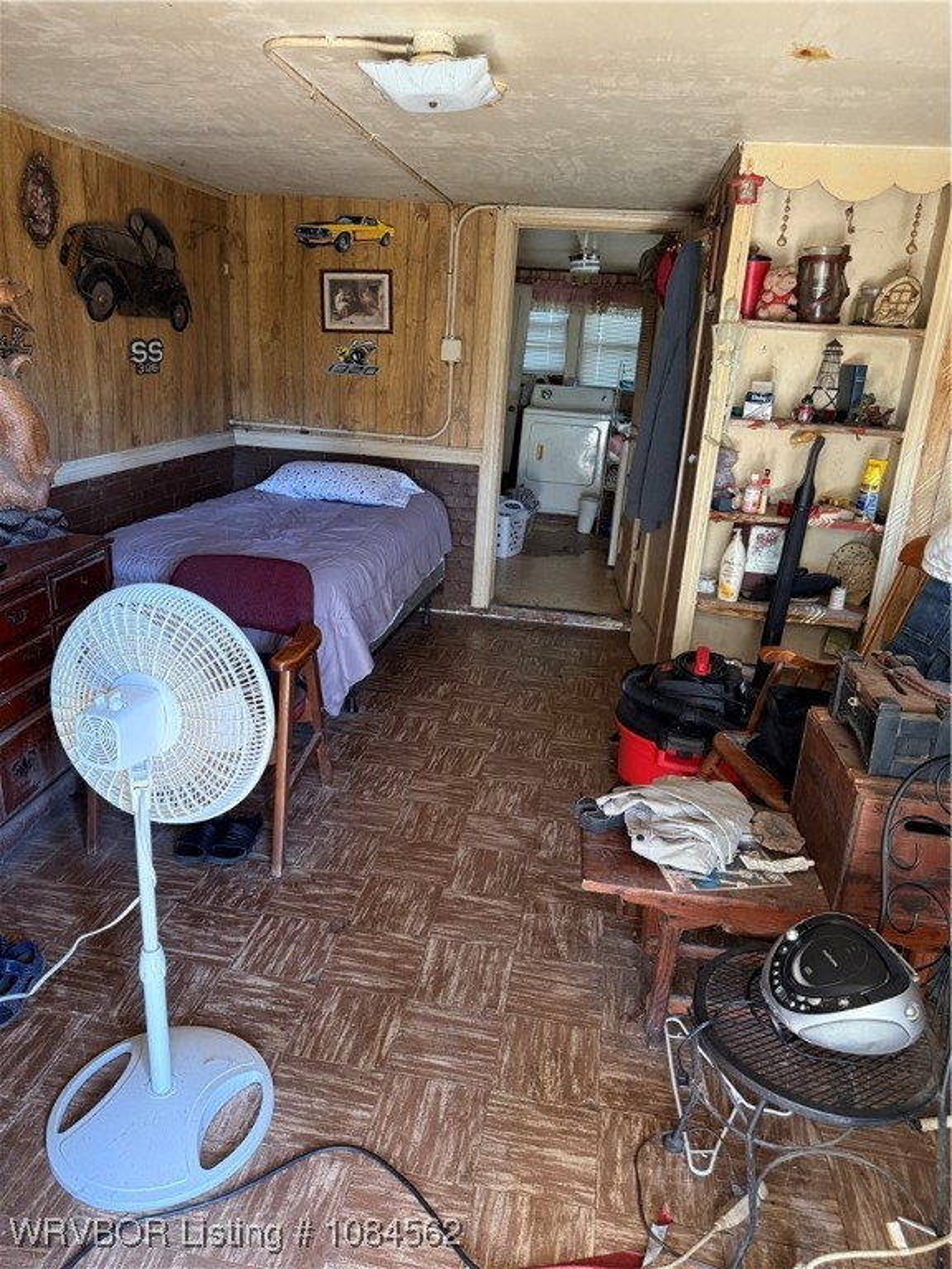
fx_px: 880
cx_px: 476
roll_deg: -3.6
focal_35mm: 24
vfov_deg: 71.6
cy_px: 634
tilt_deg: -17.2
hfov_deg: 56.8
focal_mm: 6.76
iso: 400
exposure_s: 1/60
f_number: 1.78
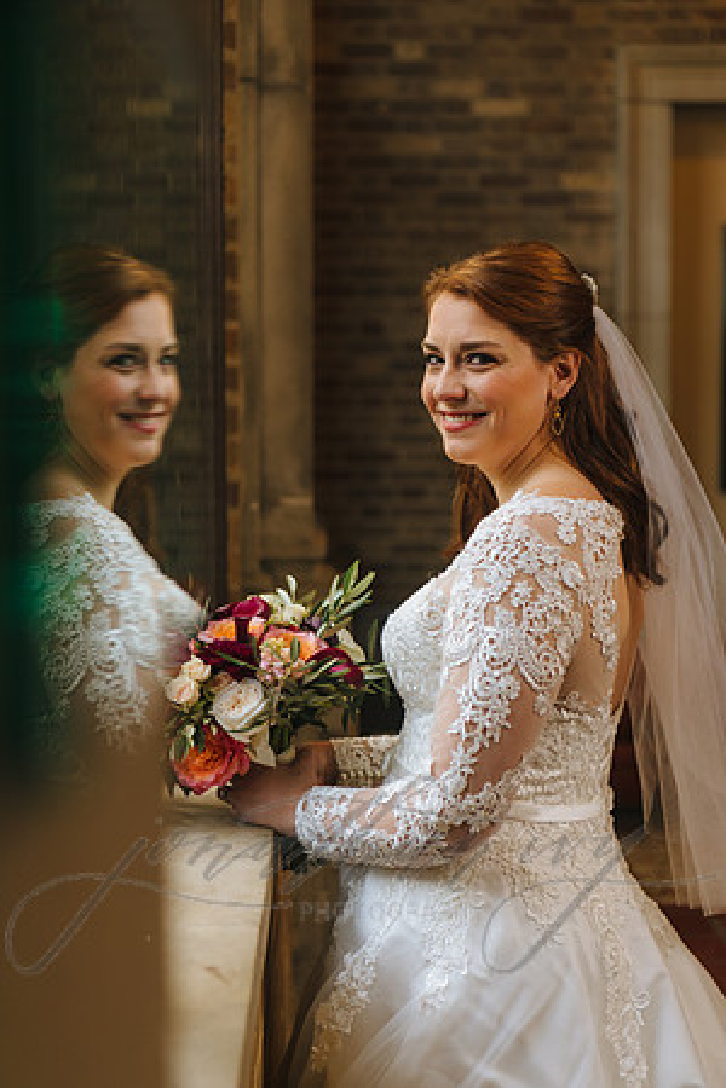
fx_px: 1875
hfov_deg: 21.9
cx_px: 363
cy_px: 544
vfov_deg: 32.4
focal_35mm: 62
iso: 250
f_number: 2.8
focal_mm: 62
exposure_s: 1/125
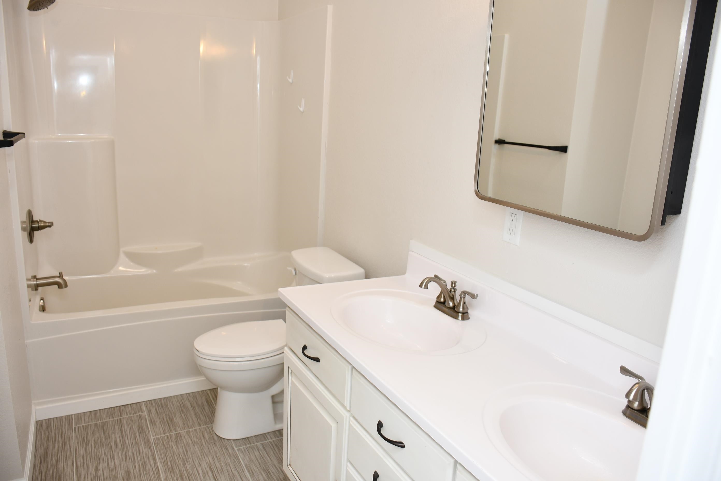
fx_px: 541
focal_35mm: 27
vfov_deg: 47.9
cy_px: 240
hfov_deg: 67.4
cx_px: 360
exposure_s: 1/80
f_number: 4.5
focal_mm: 18
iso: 200
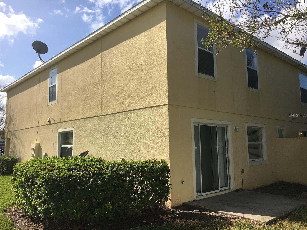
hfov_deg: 61.7
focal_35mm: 29
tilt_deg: +5.9
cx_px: 154
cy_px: 115
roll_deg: +0.4
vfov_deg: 48.2
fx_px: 257
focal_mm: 4.15
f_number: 2.2
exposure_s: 1/2137
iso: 25
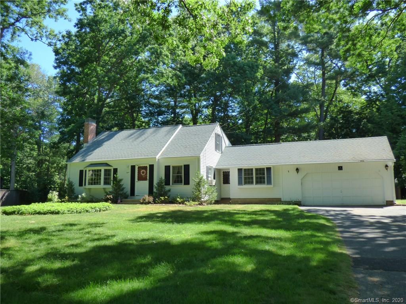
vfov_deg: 48.2
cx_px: 203
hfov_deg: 61.7
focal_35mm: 29
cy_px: 152
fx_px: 340
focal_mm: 5.04
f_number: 3.2
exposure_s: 1/400
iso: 200
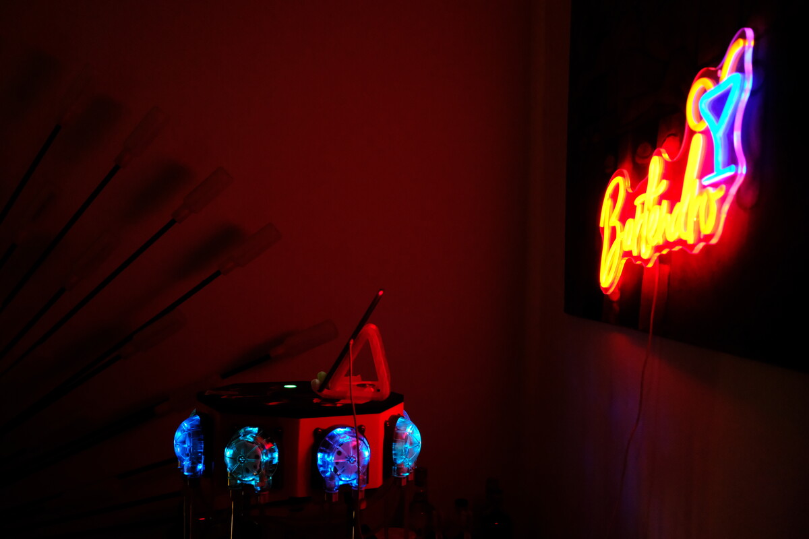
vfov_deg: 37.9
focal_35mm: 35
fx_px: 786
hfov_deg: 54.4
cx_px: 404
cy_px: 270
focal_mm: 23
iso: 3200
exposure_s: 1/105
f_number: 3.6
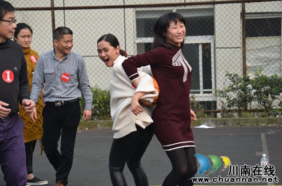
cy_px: 92
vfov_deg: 10.0
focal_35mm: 137
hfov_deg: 15.0
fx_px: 1070
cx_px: 142
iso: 200
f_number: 7.1
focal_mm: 90
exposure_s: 1/200
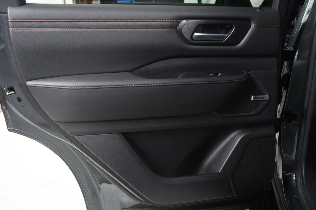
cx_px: 158
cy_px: 105
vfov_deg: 38.9
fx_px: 298
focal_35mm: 34
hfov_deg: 55.8
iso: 100
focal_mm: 23
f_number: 4.5
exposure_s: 1/160
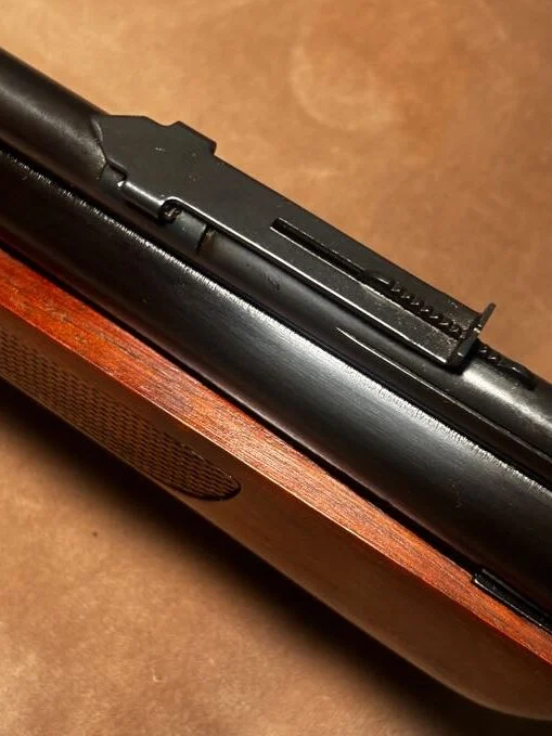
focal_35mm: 64
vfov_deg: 30.3
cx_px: 262
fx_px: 1361
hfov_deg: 22.9
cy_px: 365
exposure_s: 1/51
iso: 160
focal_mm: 5.96
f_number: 1.6
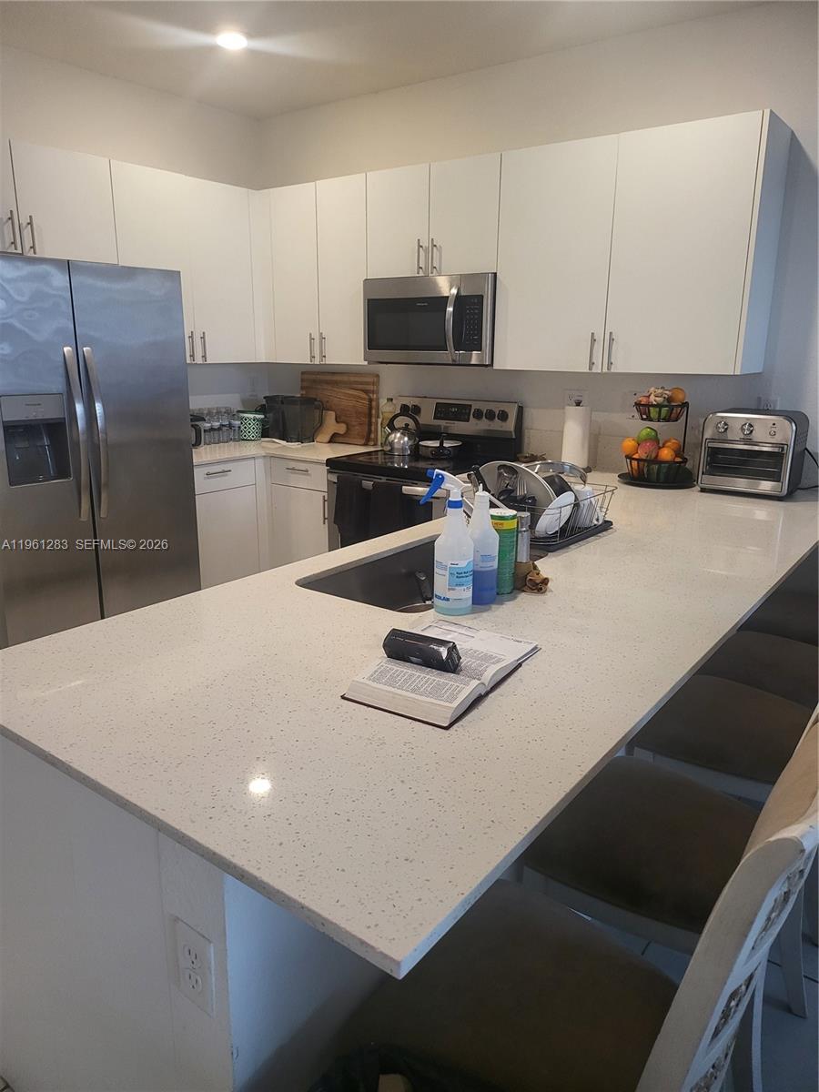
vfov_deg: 71.6
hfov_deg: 56.8
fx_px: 757
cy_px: 546
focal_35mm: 24
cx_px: 410
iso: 250
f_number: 1.8
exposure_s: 1/120
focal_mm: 5
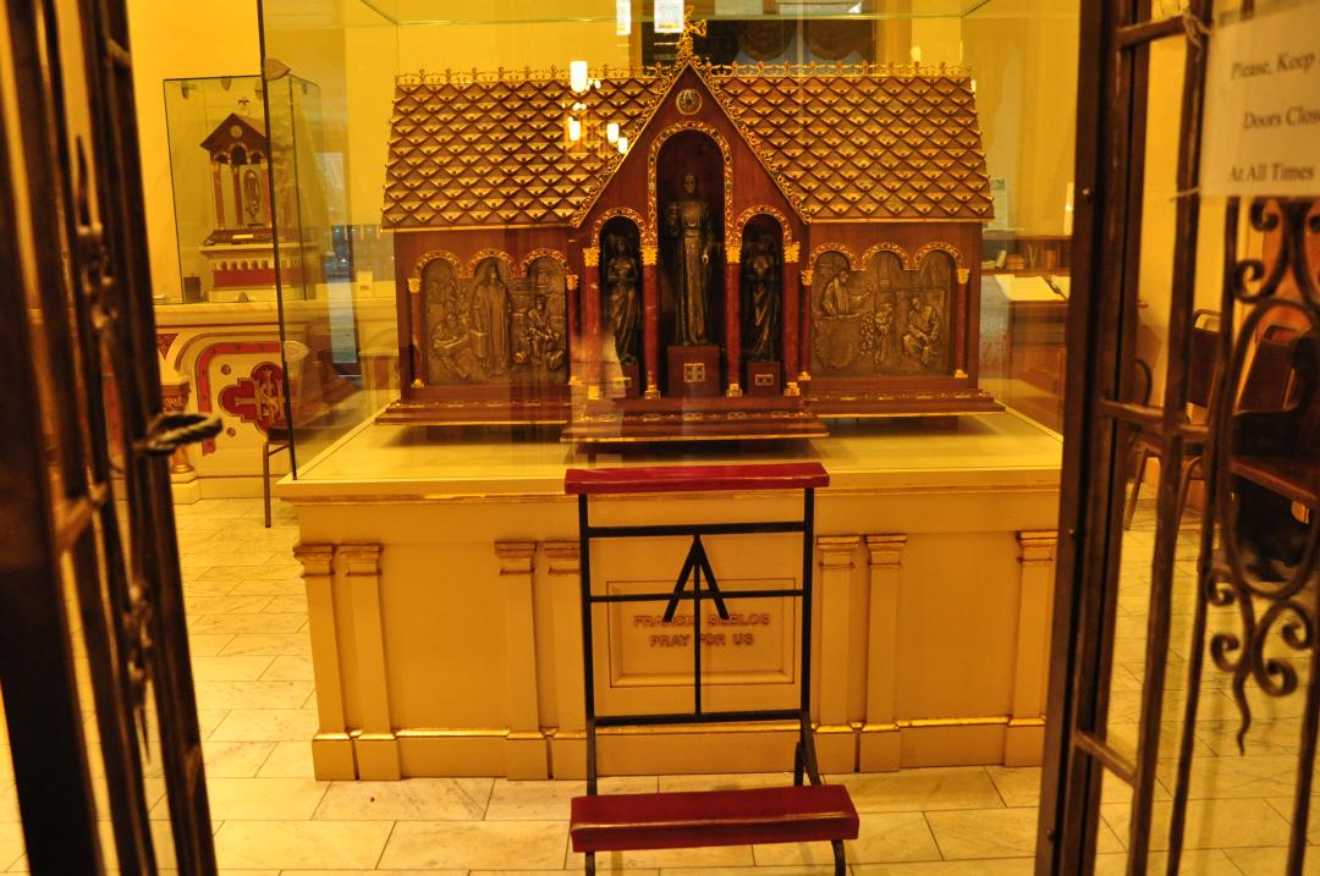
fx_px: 1153
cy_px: 438
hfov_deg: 59.6
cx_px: 660
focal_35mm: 32
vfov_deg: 41.6
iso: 1600
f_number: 3.5
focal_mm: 21
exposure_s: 1/30
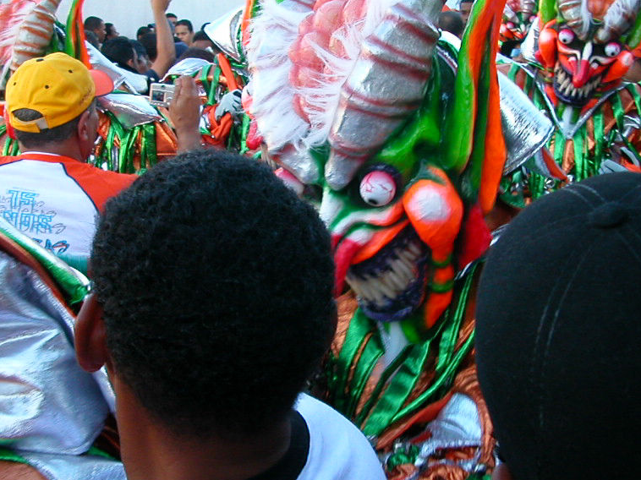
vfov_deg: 29.1
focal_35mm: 50
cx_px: 351
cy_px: 263
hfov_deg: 38.2
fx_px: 926
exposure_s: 1/175
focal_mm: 5.6
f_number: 2.7
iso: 100
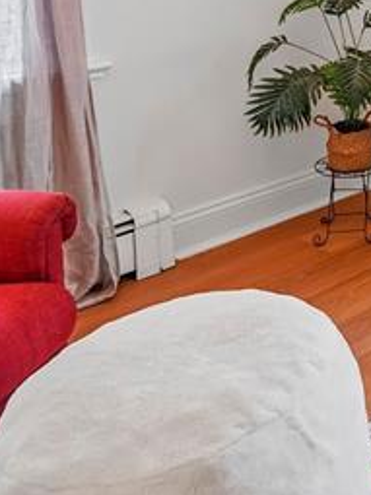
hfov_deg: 21.7
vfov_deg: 30.4
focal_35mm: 54
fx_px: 772
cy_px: -93
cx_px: 583
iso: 400
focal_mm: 14
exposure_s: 1/30
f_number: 8
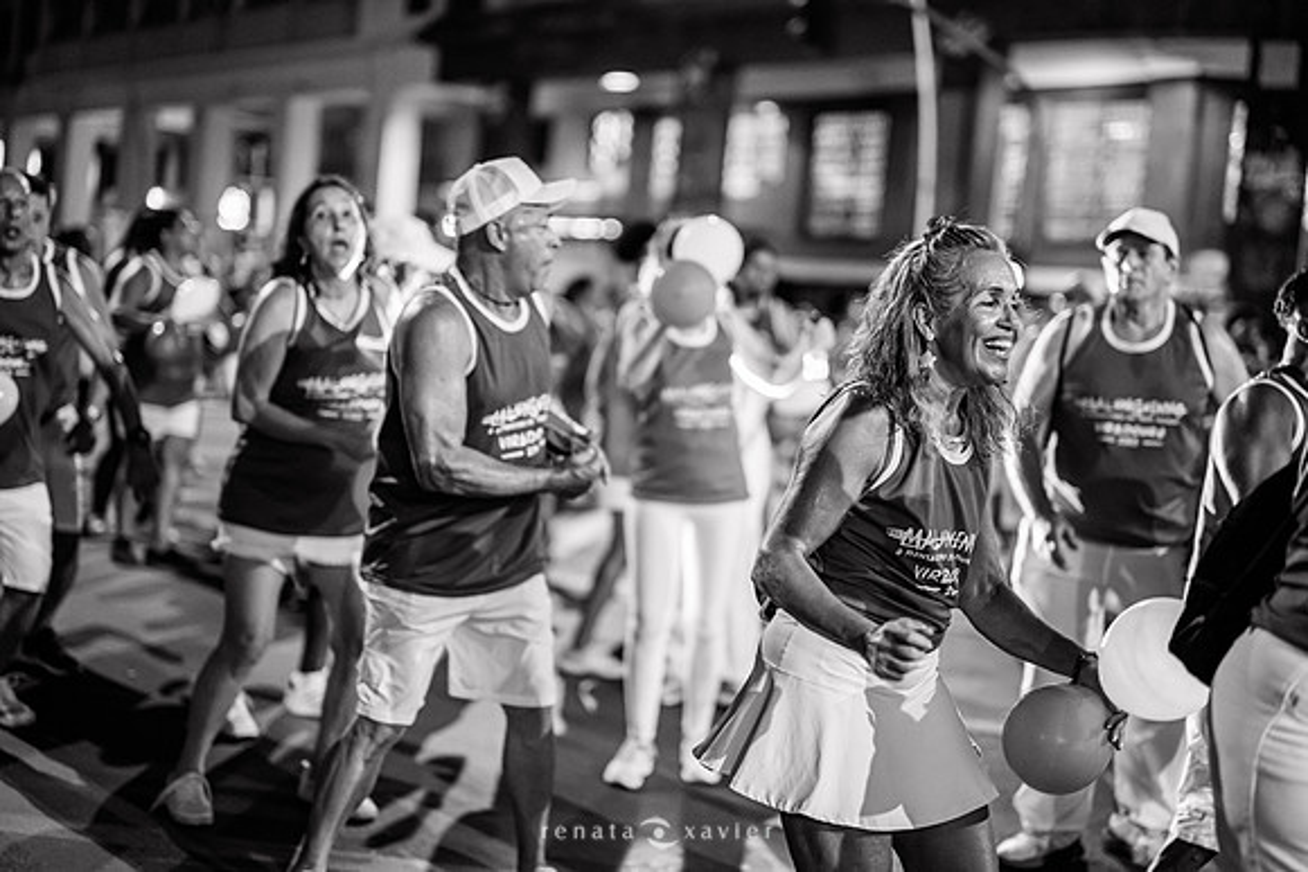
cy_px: 436
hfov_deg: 39.6
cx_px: 654
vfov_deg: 27.0
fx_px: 1817
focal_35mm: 50
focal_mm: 50
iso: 2000
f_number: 1.2
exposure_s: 1/320
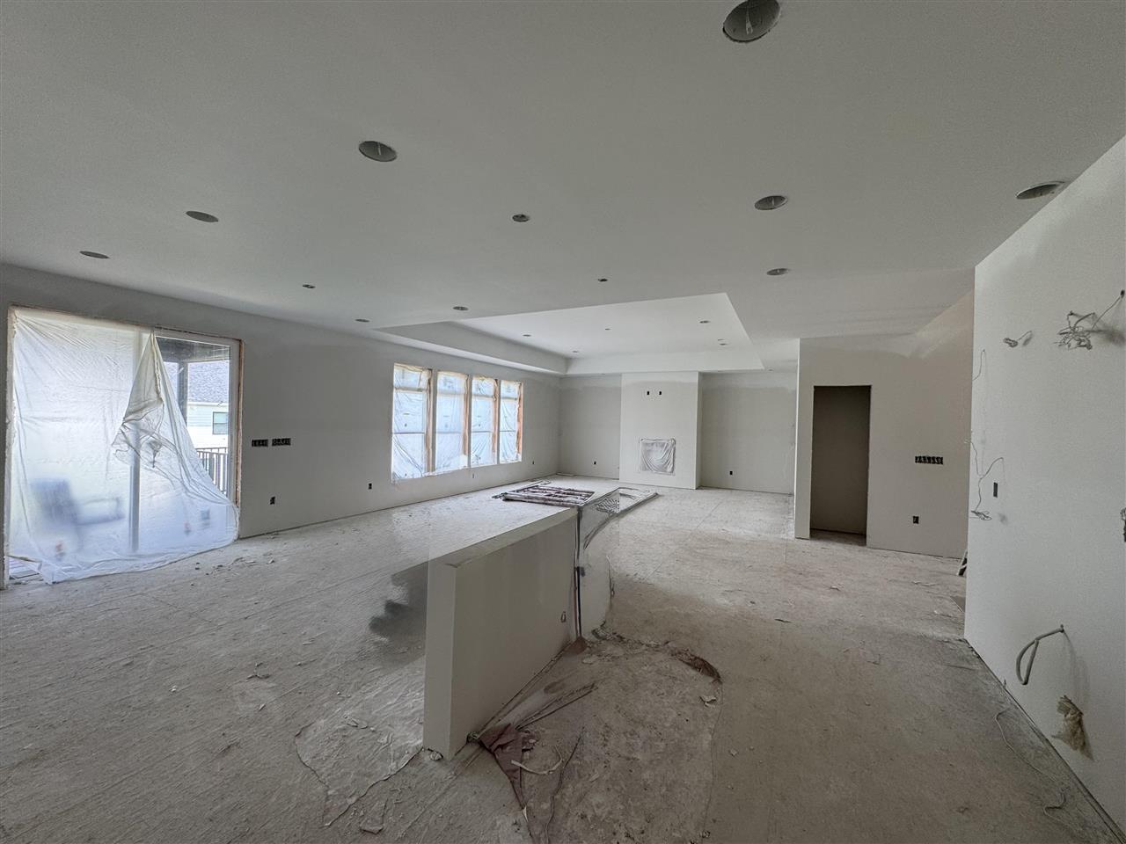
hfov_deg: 102.1
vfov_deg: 85.7
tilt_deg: -0.9
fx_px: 455
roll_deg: -1.4
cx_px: 563
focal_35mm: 14
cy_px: 422
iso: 100
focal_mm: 2.22
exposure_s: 1/99
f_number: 2.2
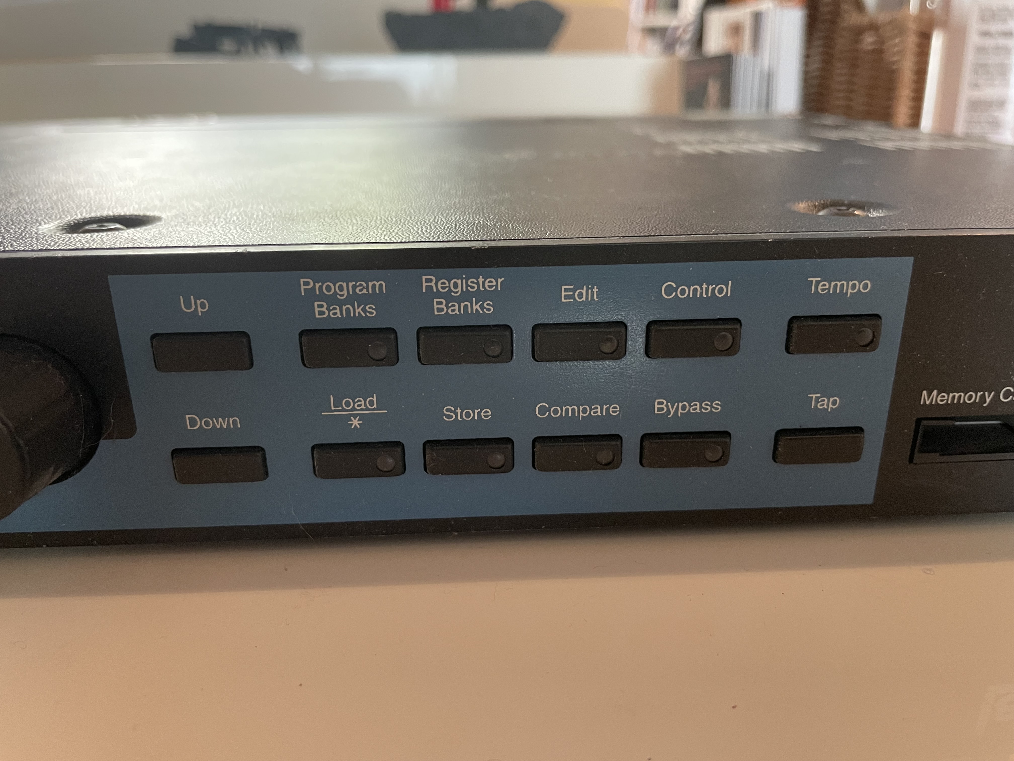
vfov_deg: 53.1
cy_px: 380
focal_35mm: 26
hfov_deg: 67.3
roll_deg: +0.7
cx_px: 507
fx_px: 762
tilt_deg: -21.9
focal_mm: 4.2
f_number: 1.6
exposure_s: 1/50
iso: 400
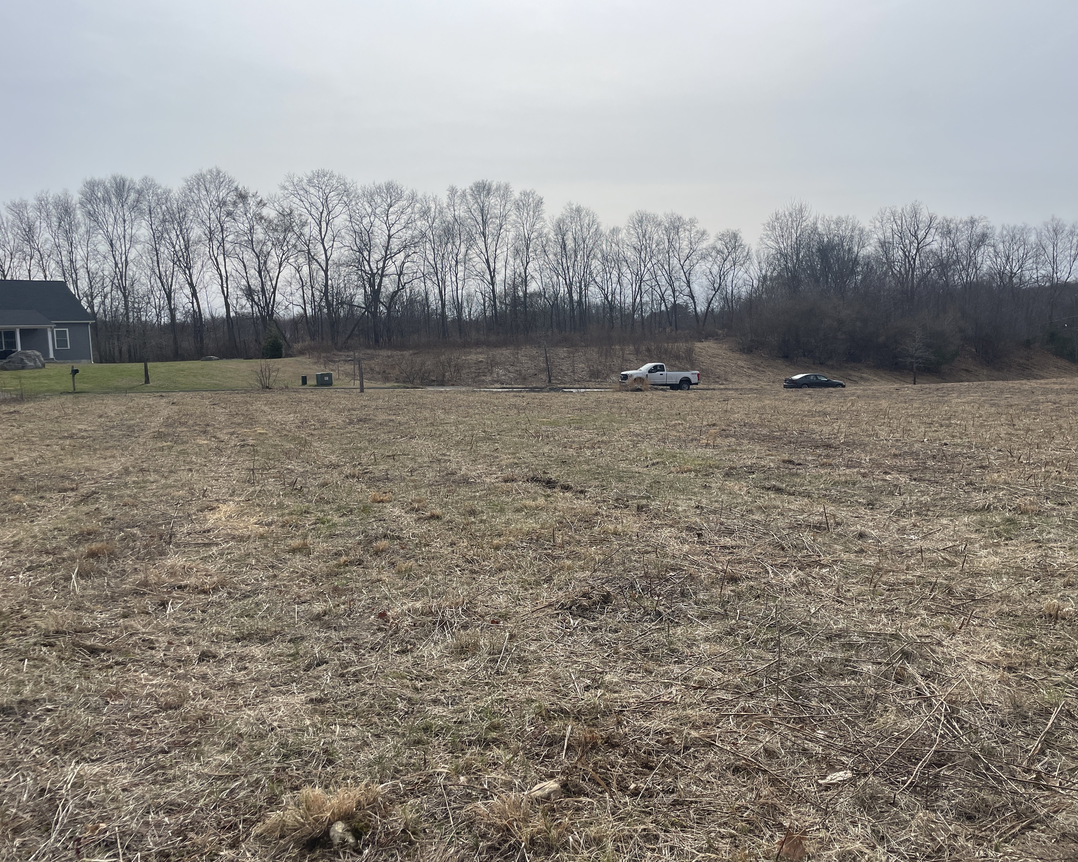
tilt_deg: -4.6
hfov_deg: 62.1
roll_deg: +3.2
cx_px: 593
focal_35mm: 28
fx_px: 893
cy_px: 427
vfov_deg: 51.5
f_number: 1.6
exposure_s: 1/8403
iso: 32
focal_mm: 4.2
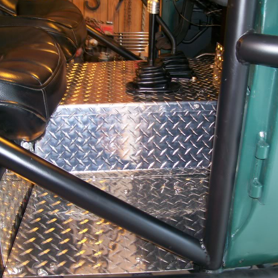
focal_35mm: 43
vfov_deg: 39.2
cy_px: 138
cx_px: 141
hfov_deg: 39.2
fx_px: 391
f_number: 2.7
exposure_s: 1/2
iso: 80
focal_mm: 6
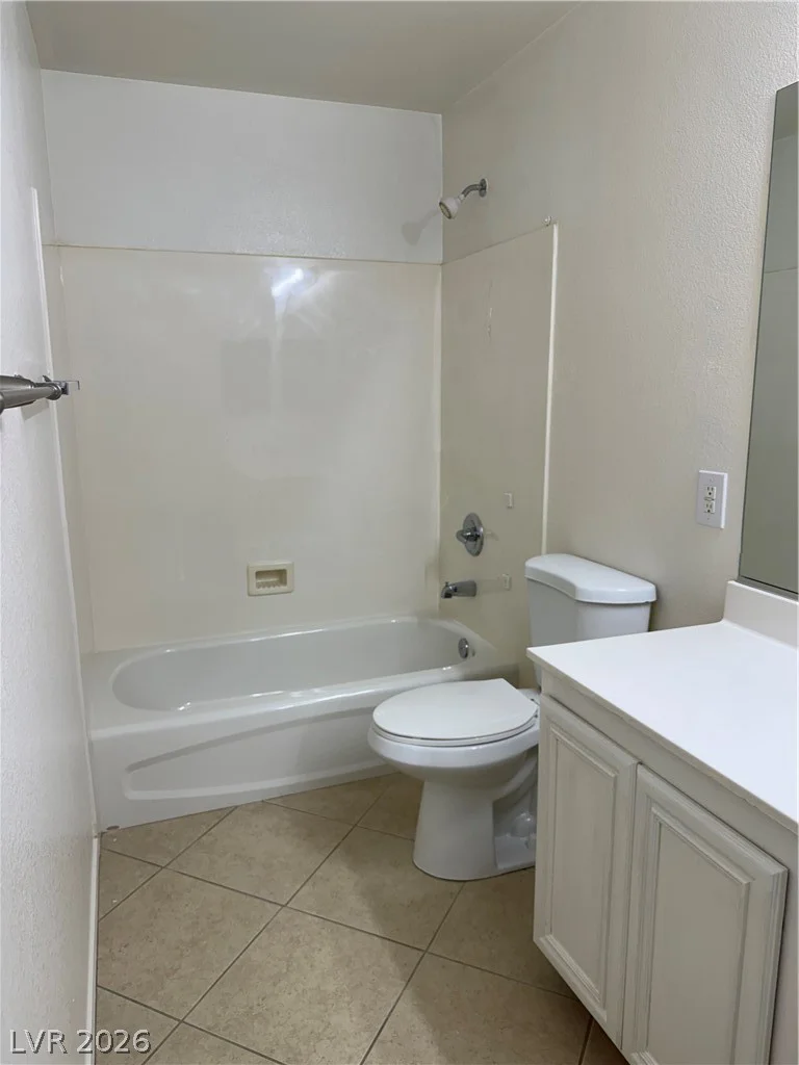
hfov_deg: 56.8
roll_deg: +0.0
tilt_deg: -11.9
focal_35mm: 24
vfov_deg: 71.6
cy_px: 532
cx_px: 400
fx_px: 739
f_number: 1.78
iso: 50
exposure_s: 1/120
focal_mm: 6.86
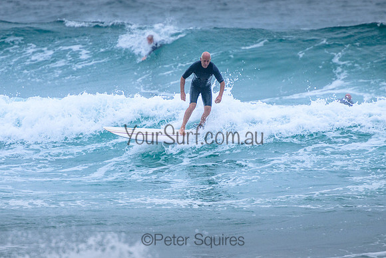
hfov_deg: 3.7
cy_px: 109
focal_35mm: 550
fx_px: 5900
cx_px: 177
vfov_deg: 2.5
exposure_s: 1/2000
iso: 560
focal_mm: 400
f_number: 5.6
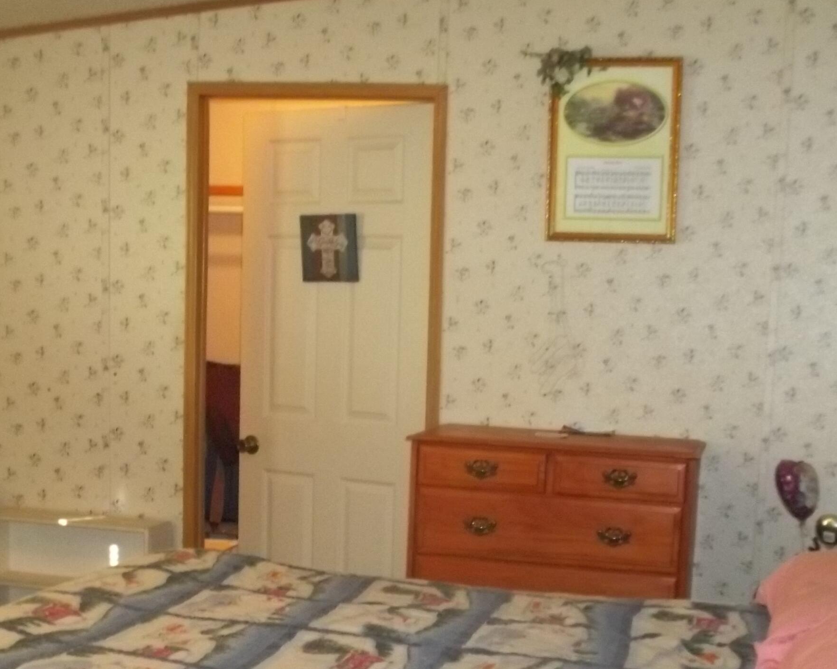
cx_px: 477
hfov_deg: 34.1
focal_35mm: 55
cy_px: 502
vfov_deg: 27.2
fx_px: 1363
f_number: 3.3
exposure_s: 1/30
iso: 320
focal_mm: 5.9
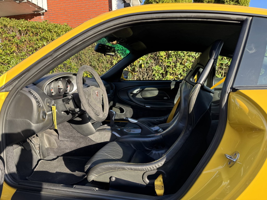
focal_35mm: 24
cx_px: 134
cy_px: 100
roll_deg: +2.1
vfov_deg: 56.8
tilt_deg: -6.9
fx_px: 185
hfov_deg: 71.6
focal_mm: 6.76
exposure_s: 1/368
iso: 80
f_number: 1.78
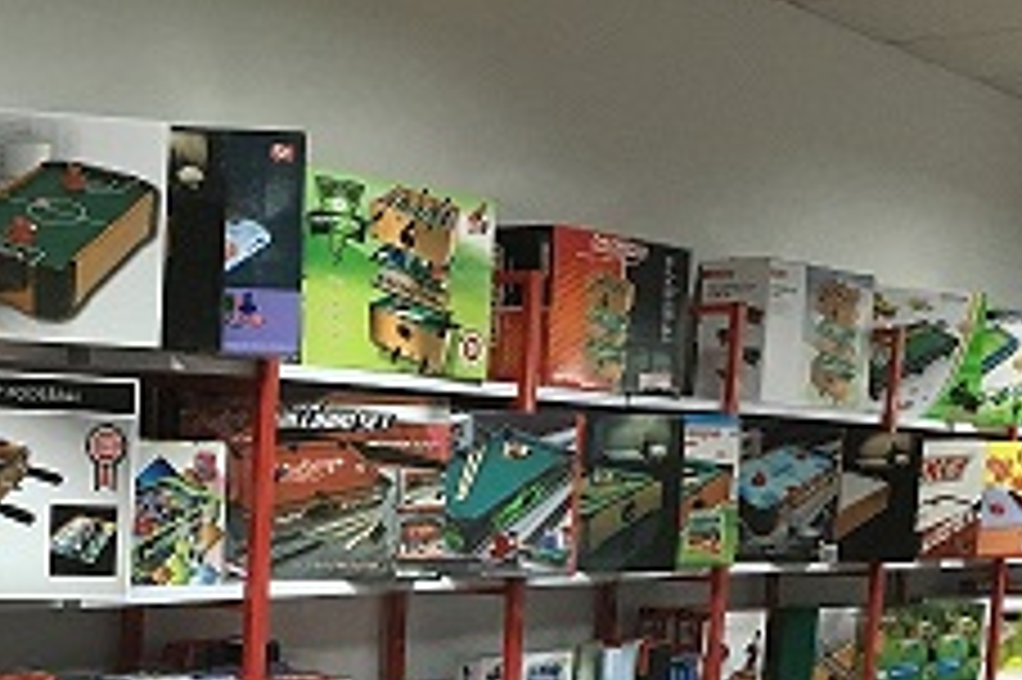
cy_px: 689
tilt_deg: -6.8
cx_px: 171
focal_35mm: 67
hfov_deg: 29.3
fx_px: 1901
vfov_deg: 19.7
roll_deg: -2.4
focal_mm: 4.15
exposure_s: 1/33
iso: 250
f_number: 2.2
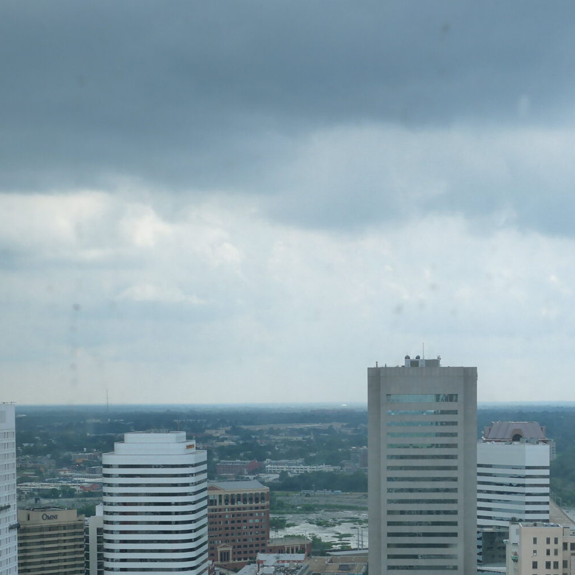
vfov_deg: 26.0
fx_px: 1222
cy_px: 467
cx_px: 373
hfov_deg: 26.4
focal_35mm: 65
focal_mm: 20
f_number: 6.3
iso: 100
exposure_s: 1/250
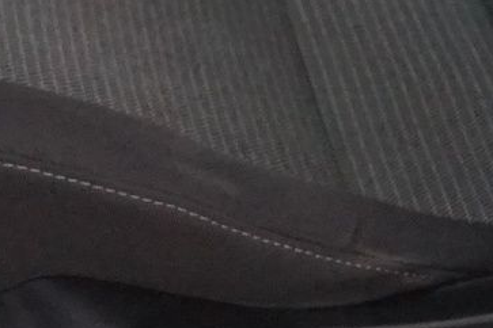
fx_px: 2643
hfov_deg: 10.6
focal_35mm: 193
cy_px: -607
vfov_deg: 6.6
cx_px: 31
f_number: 4.5
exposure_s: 1/20
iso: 5000
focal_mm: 28
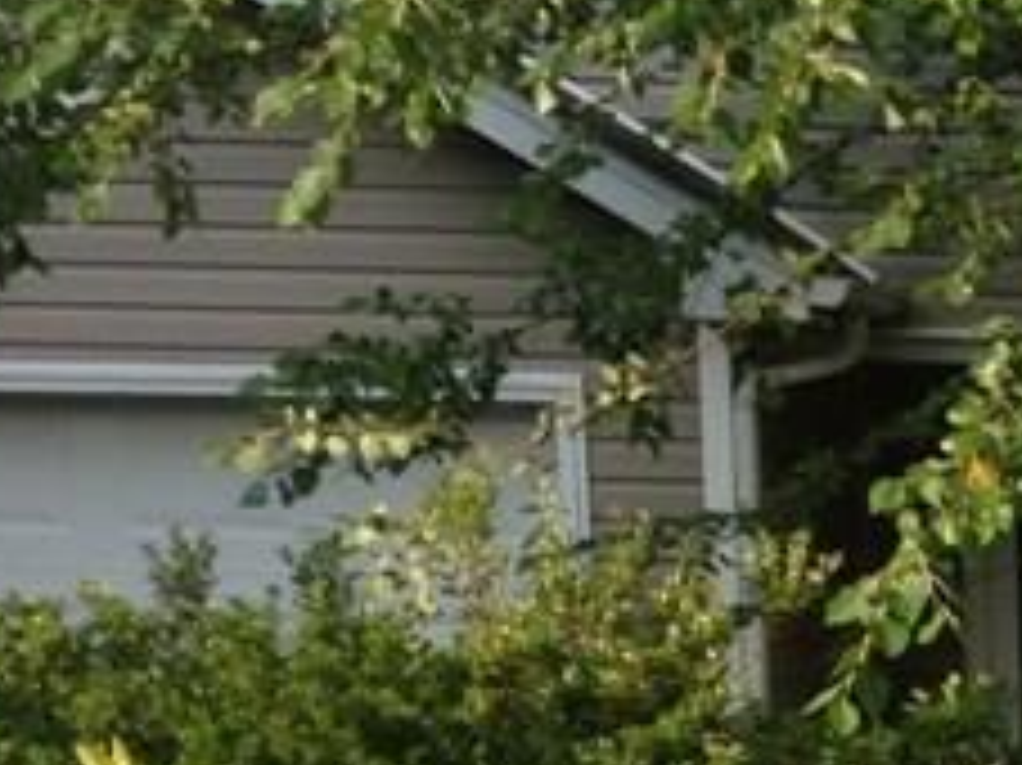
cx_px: 1949
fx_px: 4397
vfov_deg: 9.7
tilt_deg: -6.4
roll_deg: -0.9
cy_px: 1156
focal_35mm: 149
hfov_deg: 12.0
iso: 50
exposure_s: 1/542
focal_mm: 4.12
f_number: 2.4
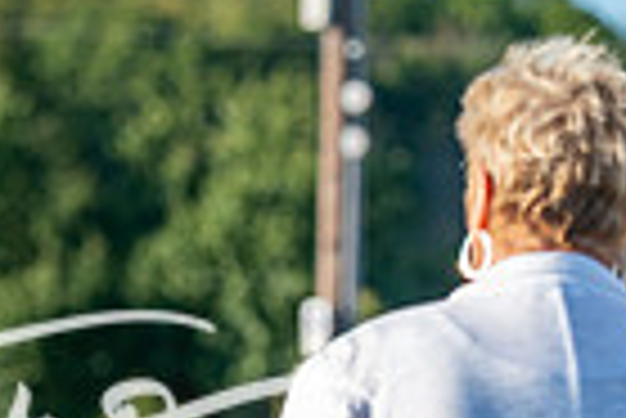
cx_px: -383
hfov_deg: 3.4
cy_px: 735
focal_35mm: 596
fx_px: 10374
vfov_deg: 2.3
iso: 250
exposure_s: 1/1250
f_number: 4.5
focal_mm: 143
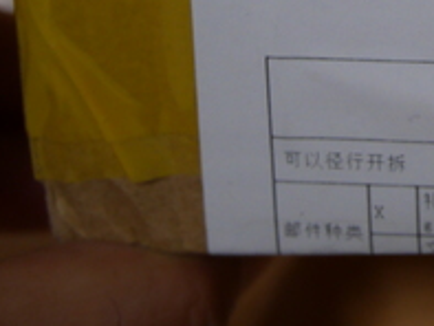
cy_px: -153
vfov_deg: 11.2
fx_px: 1606
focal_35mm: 128
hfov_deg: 14.4
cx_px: 634
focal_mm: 21
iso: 640
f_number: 4.7
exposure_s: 1/60
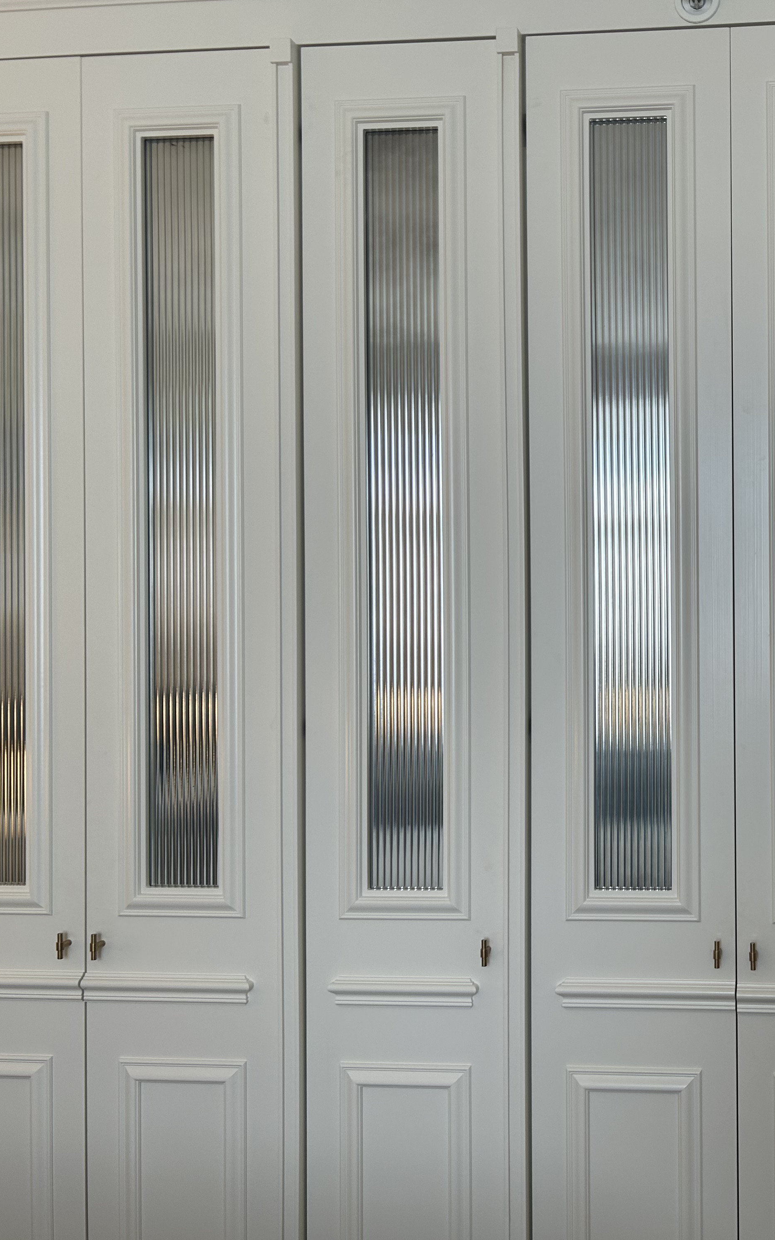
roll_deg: +0.9
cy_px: 623
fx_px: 1250
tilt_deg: +0.3
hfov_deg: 32.4
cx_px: 728
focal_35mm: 37
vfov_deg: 52.7
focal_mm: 5.7
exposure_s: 1/111
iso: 32
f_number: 1.5
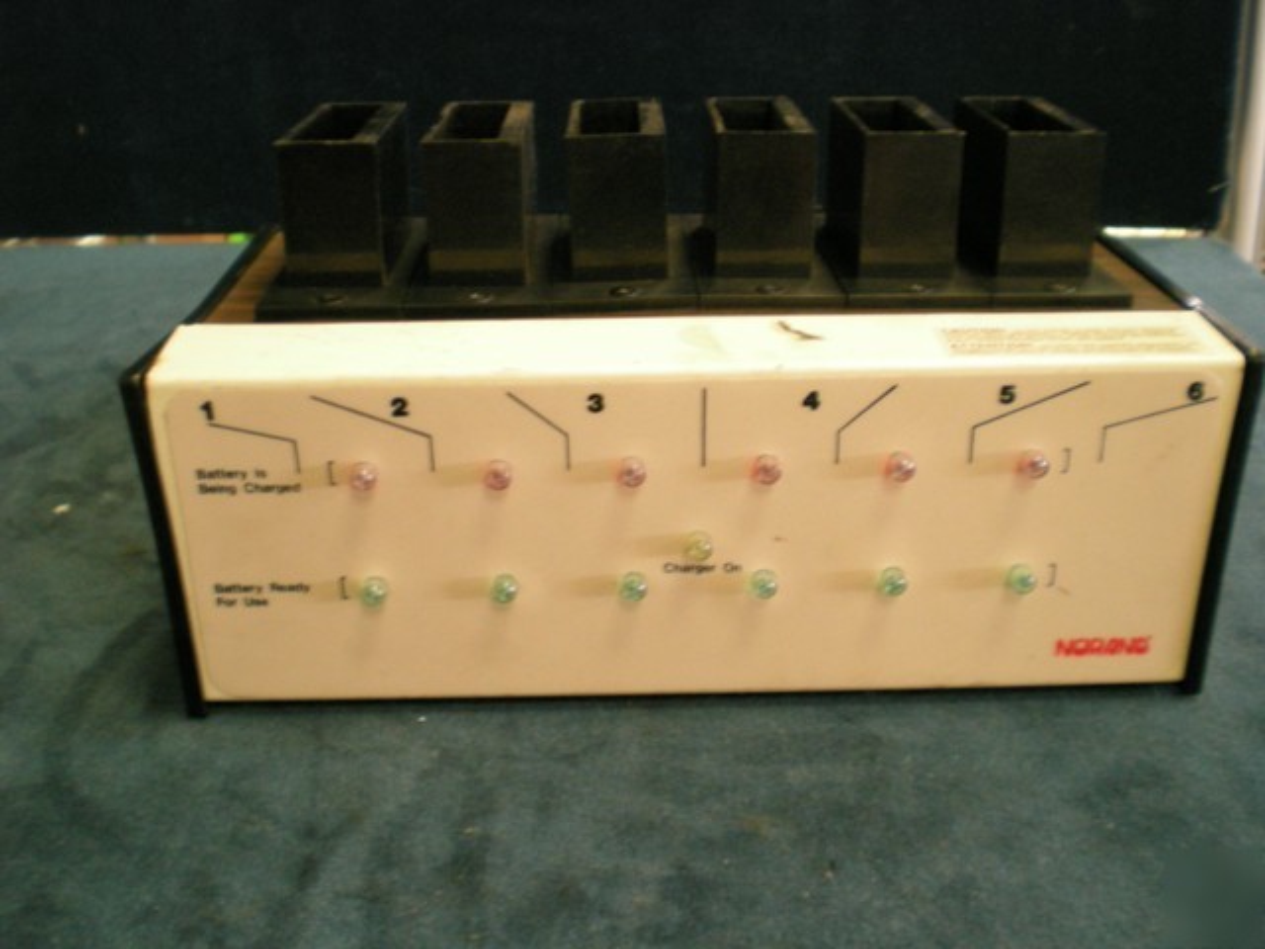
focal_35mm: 38
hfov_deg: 49.0
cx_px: 632
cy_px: 474
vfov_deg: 37.7
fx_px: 1389
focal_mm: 6.3
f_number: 3.1
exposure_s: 1/8
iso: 244
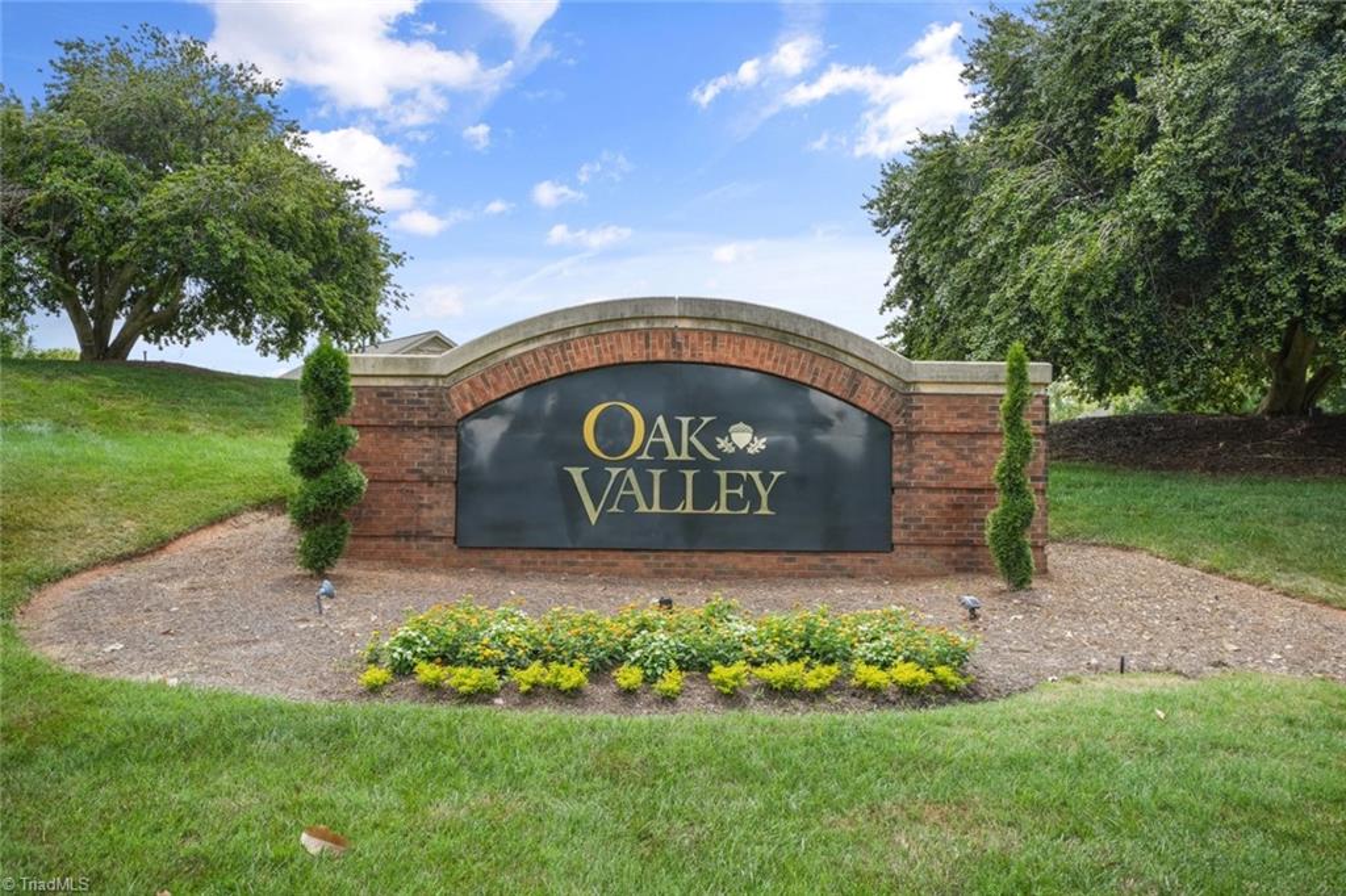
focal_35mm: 28
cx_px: 673
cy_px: 448
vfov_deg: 46.4
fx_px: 1046
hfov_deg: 65.5
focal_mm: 28
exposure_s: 1/50
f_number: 8
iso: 320
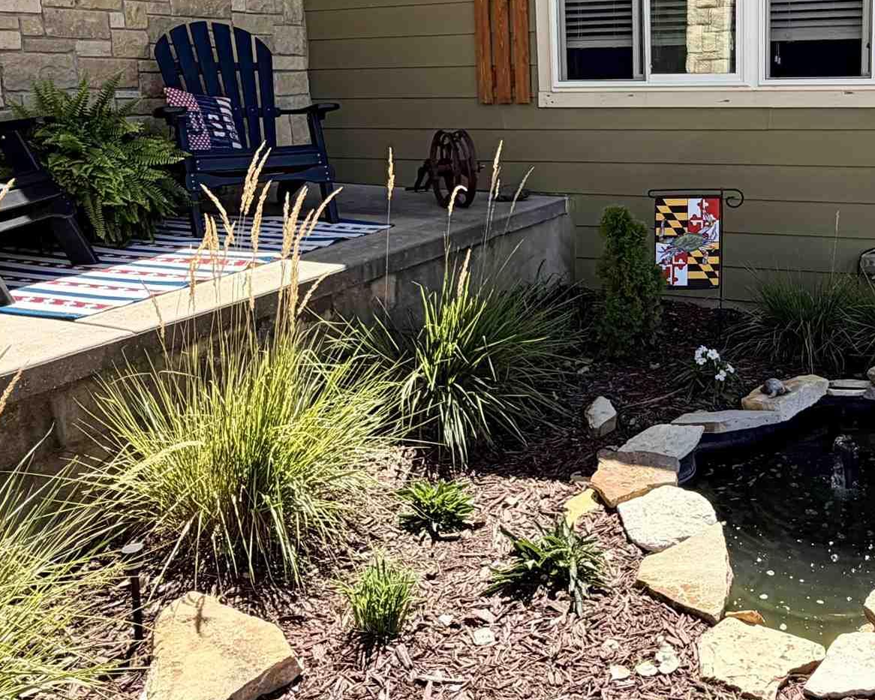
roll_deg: +1.9
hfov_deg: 48.6
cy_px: 212
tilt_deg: -8.0
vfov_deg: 40.4
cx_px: 642
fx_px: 932
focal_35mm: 36
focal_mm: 2.22
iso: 40
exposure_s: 1/585
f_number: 2.2
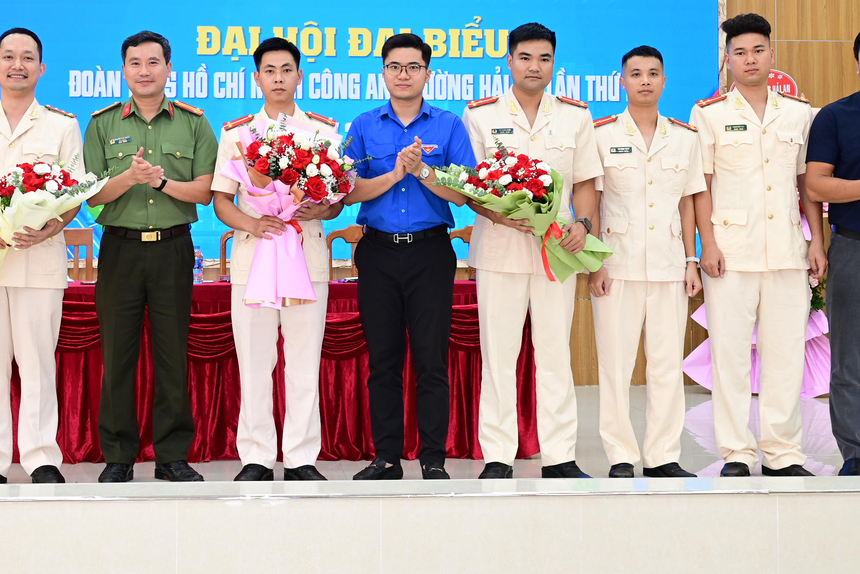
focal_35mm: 57
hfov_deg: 34.9
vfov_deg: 23.7
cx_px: 338
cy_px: 196
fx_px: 1362
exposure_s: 1/125
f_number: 4
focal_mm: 34
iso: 640
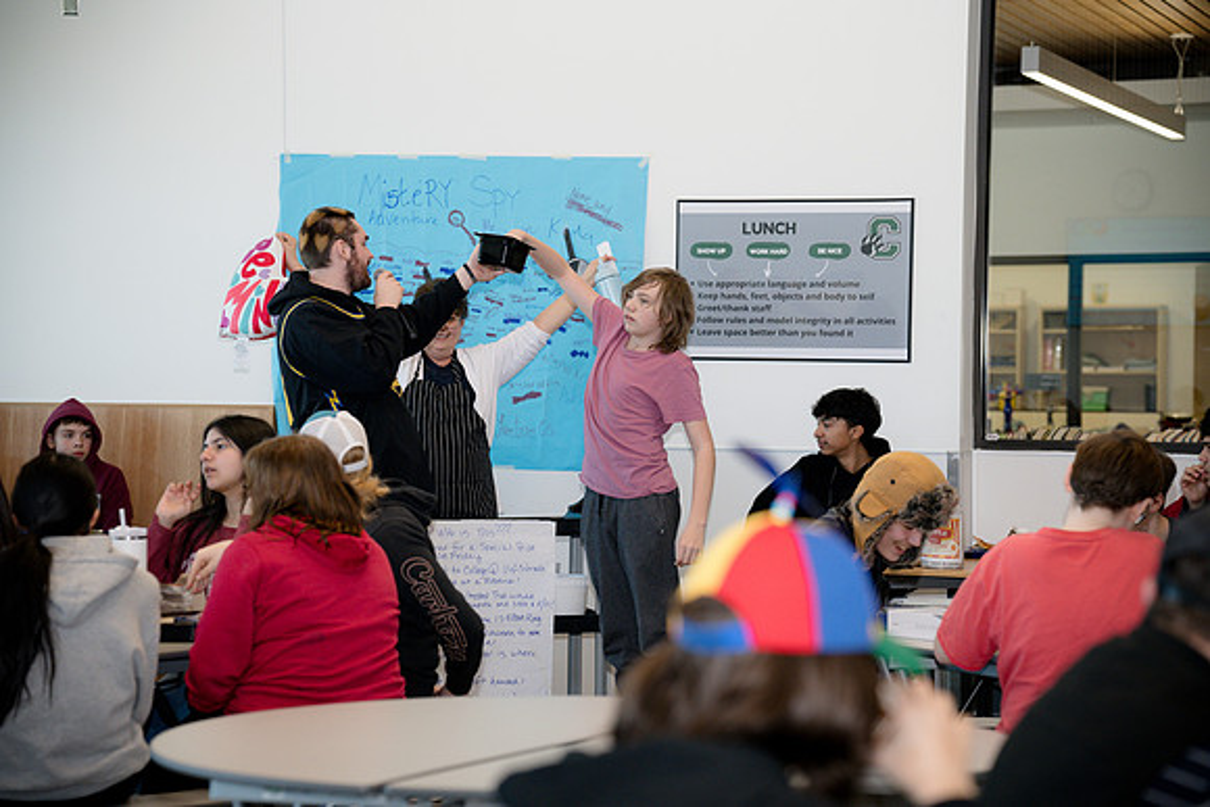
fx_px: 3362
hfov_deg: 20.4
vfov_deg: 13.7
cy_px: 404
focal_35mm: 100
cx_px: 605
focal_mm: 100
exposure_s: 1/320
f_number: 4
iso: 1600
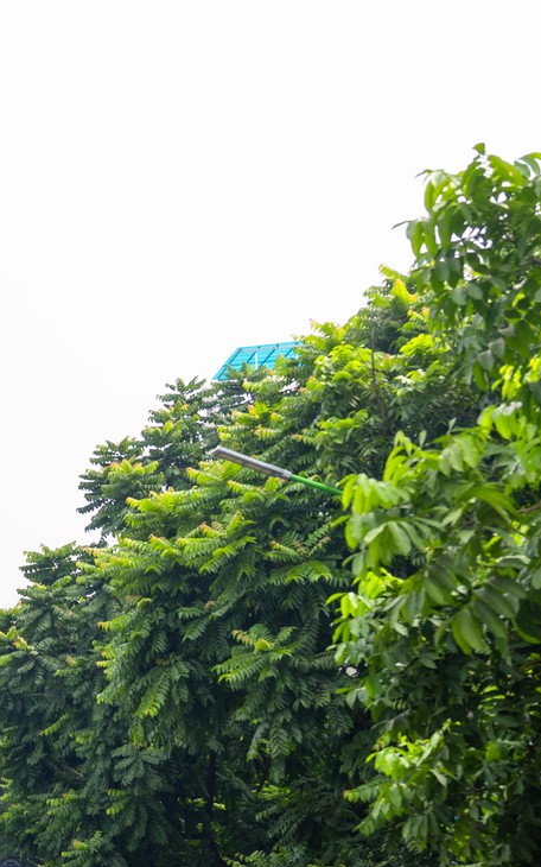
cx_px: -276
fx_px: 1581
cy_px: 692
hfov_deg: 17.4
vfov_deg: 29.9
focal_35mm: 67
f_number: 2.8
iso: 80
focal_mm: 24
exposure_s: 1/1000
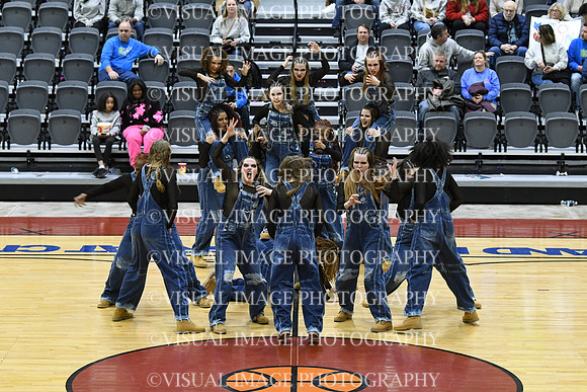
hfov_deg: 15.9
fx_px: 2104
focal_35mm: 129
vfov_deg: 10.6
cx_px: 294
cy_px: 196
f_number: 4
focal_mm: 86
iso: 4000
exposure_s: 1/250
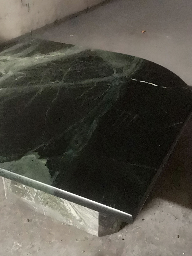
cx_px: 95
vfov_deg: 40.4
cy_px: 128
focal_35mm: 47
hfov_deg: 30.9
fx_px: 348
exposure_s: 1/17.1
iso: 2500
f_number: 1.8
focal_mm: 3.95
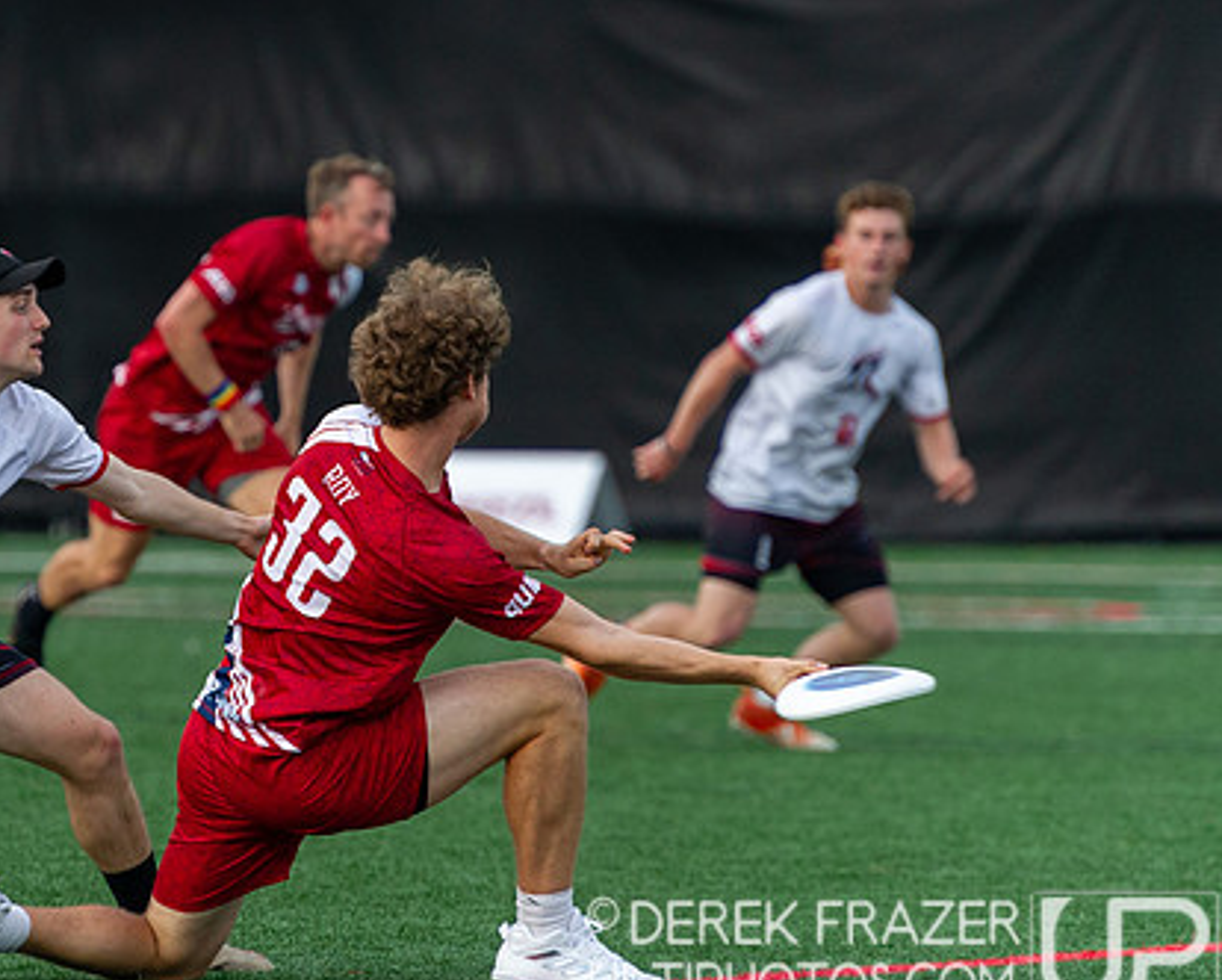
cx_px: 185
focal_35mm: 490
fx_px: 17738
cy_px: 347
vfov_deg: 3.2
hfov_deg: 3.9
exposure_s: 1/1600
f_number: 4
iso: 1250
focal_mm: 270
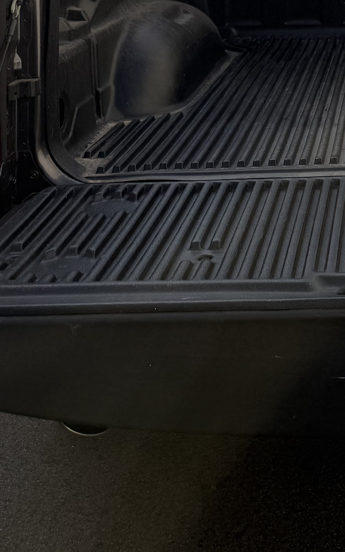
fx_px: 993
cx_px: 417
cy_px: -138
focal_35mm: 66
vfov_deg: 26.9
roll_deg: -0.5
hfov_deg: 18.6
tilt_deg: +0.4
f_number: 1.78
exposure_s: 1/9091
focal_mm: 6.76
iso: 80
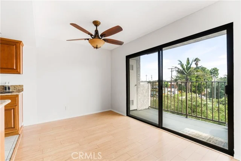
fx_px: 100
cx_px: 120
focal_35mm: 15
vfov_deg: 77.3
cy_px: 80
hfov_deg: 100.4
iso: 320
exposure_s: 1/50
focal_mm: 10
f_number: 7.1
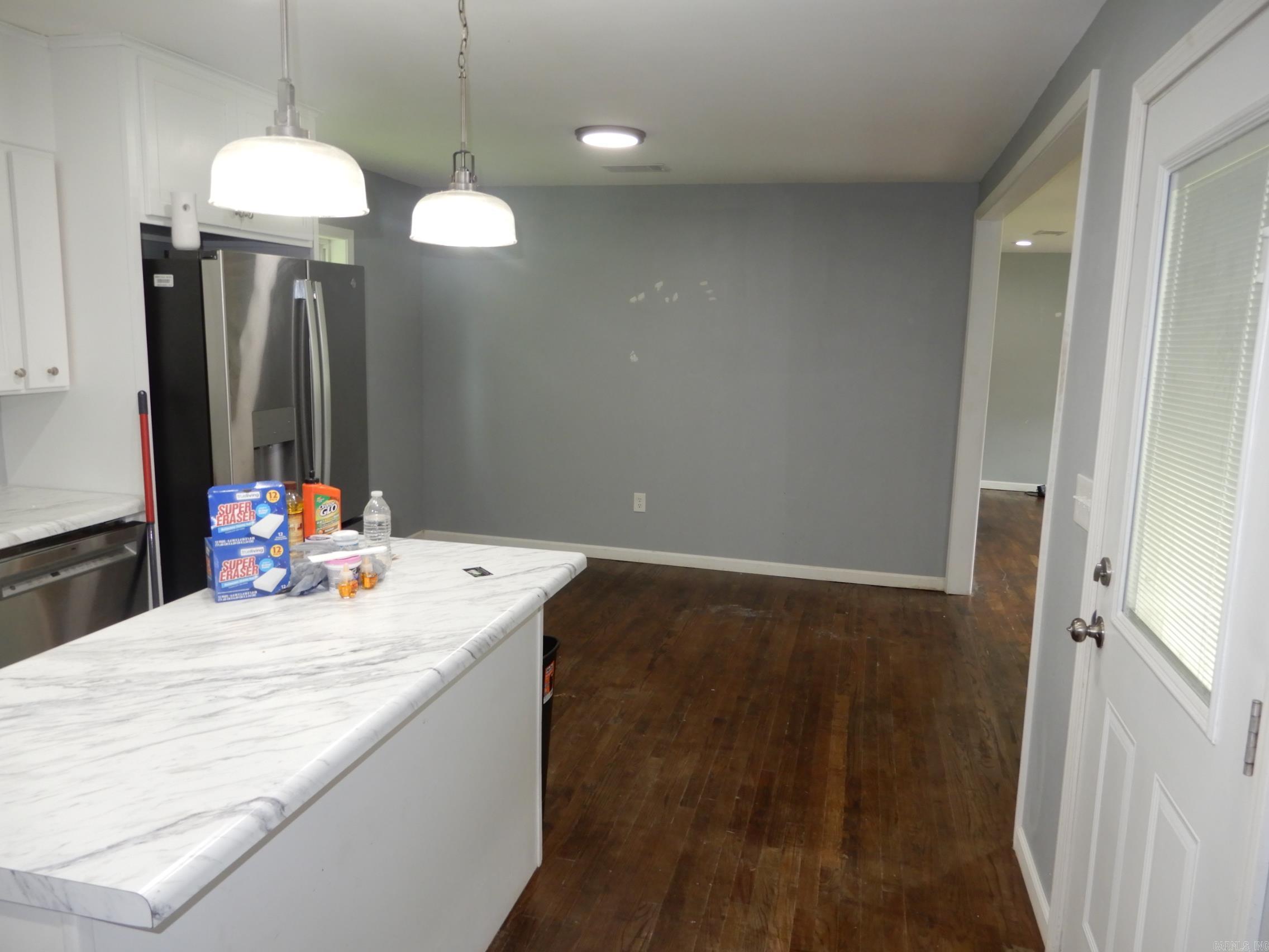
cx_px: 634
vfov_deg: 56.8
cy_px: 476
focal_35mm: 24
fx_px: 880
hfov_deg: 71.6
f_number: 3.4
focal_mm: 4.3
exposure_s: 1/30
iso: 180
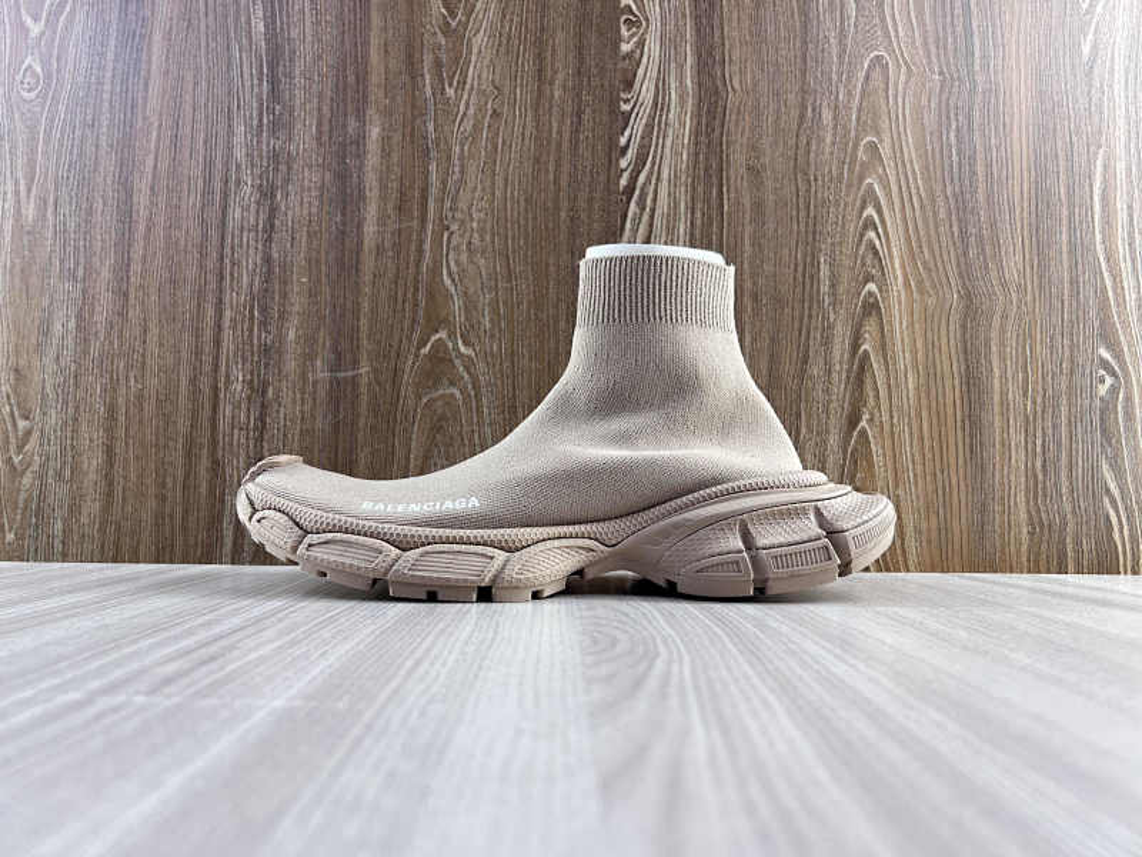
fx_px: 858
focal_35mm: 26
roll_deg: -0.4
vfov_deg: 53.1
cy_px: 428
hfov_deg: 67.3
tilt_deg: +3.1
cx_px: 571
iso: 32
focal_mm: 5.7
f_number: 1.5
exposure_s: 1/139
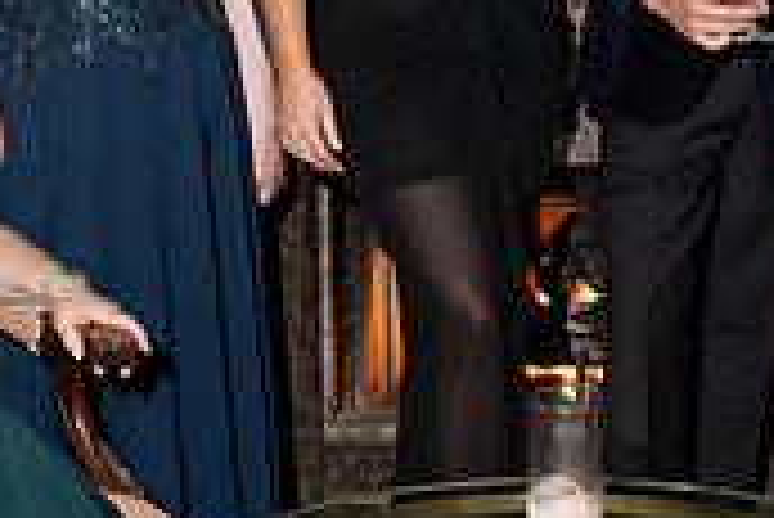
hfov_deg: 19.8
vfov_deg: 13.4
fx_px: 2195
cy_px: 120
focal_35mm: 102
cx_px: 622
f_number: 3.5
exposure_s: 1/200
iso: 2000
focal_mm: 24
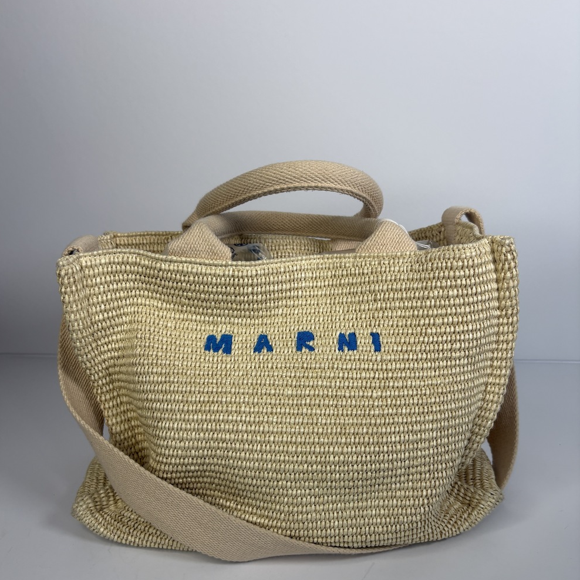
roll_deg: +0.1
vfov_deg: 52.0
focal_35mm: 31
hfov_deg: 52.5
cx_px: 288
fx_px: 588
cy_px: 358
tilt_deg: -22.0
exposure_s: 1/399
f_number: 1.6
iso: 50
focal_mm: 5.96
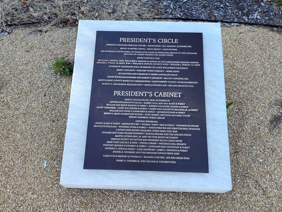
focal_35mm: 23
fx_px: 187
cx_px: 141
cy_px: 106
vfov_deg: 58.9
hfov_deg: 73.9
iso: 115
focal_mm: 5.56
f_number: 1.8
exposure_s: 1/120
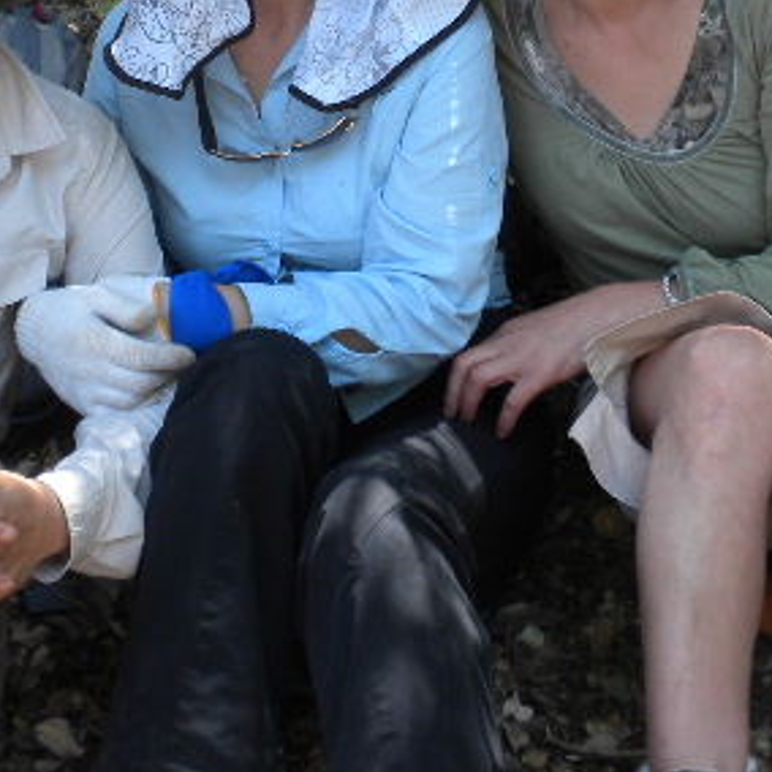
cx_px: 348
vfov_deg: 18.4
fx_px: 2321
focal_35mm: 92
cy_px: 3
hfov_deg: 18.9
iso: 101
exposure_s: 1/52
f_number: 3.5
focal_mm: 6.6
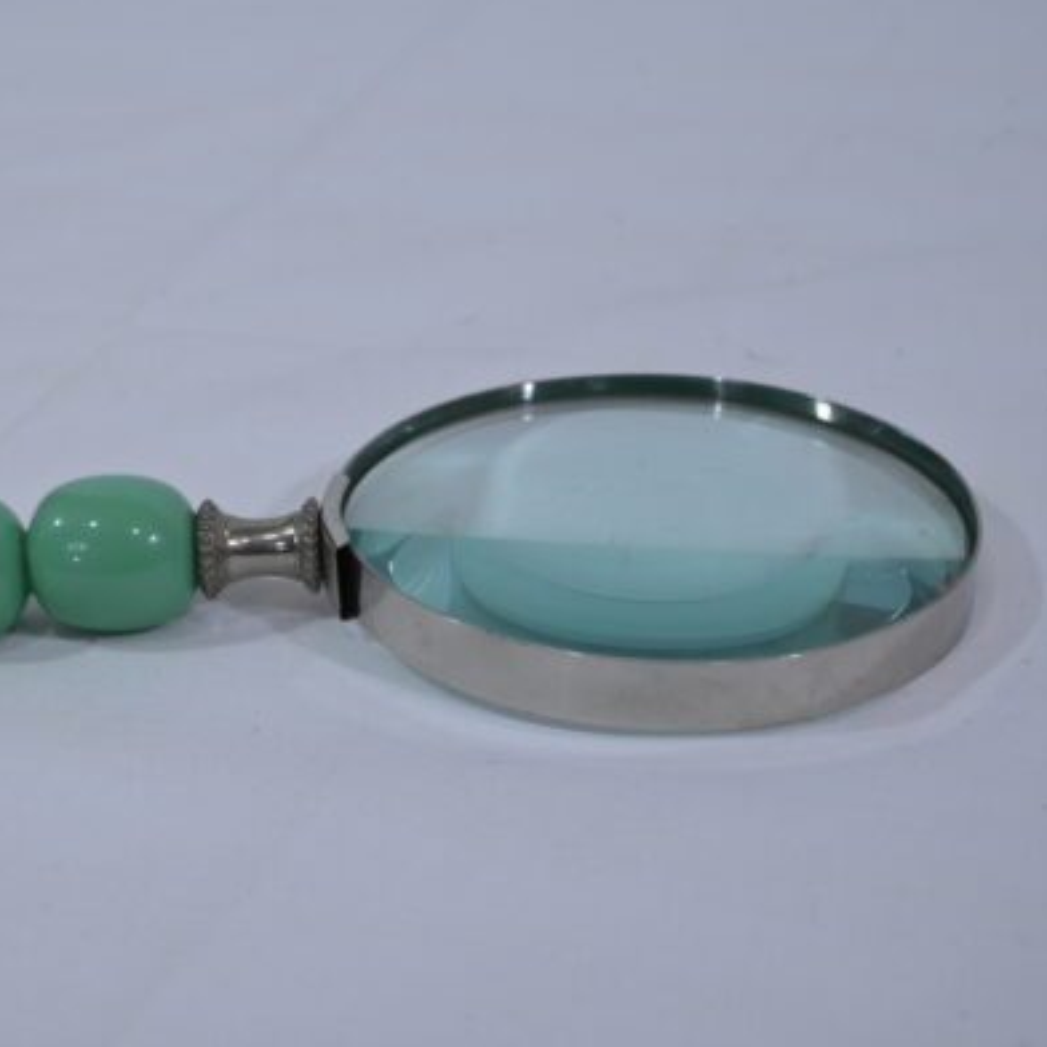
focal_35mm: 65
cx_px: 283
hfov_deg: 26.2
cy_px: 517
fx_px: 2224
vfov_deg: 26.5
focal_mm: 50
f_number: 10
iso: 640
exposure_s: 1/125
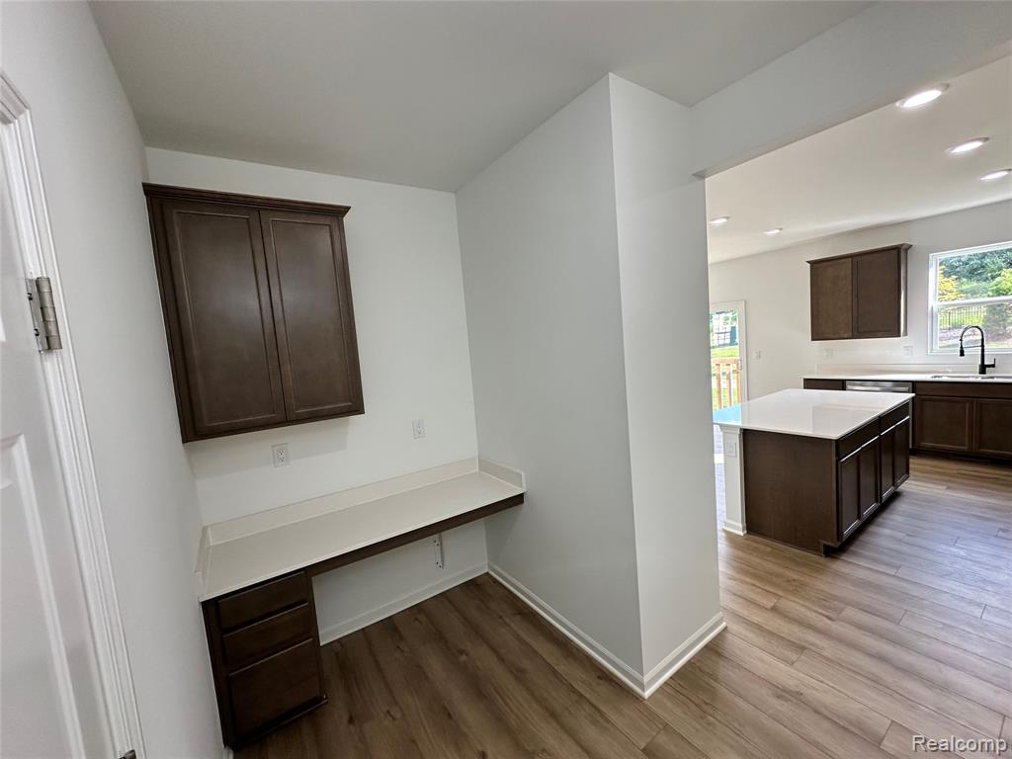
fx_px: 409
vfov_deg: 85.7
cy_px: 380
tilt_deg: -4.7
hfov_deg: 102.1
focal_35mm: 14
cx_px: 506
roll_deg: +4.7
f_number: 2.2
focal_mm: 2.22
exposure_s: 1/120
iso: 100
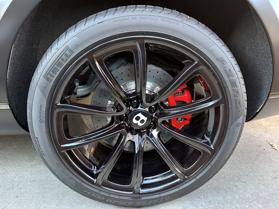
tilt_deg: -21.9
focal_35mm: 24
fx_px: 193
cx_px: 140
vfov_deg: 56.8
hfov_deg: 71.6
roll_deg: -4.0
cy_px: 104
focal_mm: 6.86
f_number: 1.78
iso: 320
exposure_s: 1/60
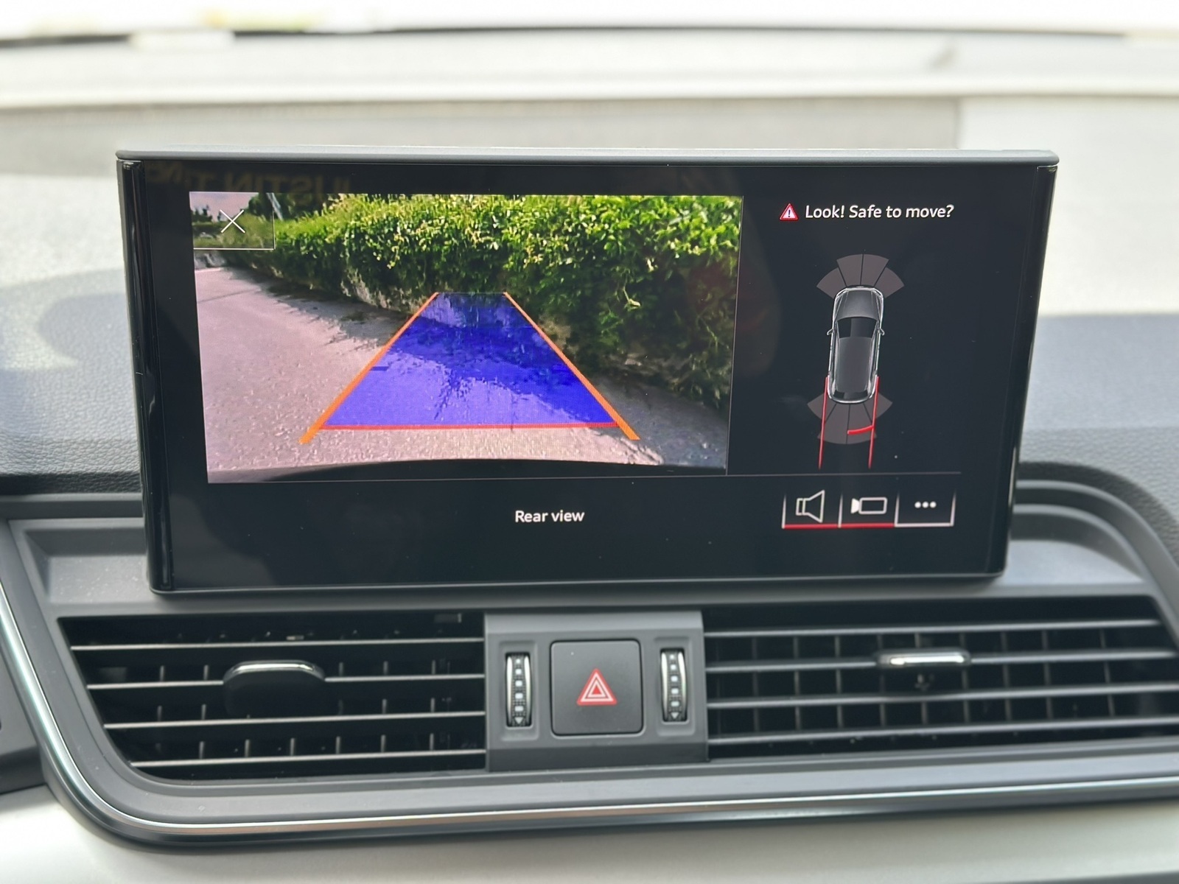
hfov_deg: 39.7
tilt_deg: -22.6
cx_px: 590
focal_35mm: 48
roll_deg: -2.9
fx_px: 1635
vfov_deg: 30.3
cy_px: 442
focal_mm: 6.86
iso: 100
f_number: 1.78
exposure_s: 1/121
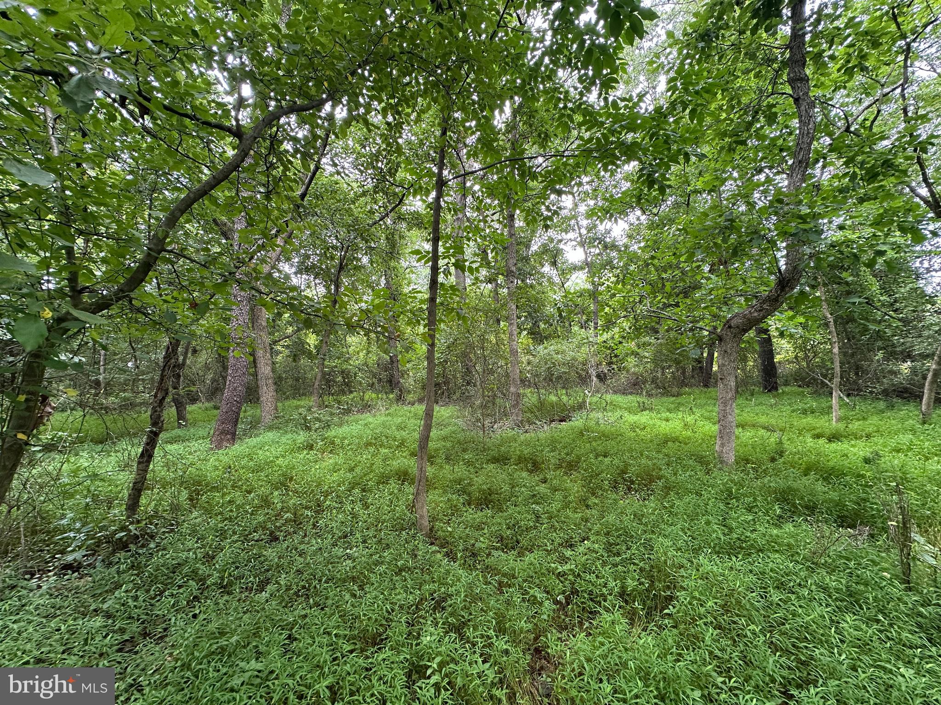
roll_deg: -0.1
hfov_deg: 102.1
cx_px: 470
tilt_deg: +2.3
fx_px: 381
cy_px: 352
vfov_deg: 85.7
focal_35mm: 14
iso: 160
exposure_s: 1/99
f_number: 2.2
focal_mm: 2.22
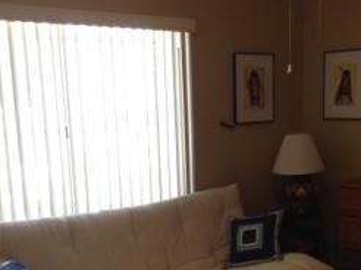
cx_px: 235
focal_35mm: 60
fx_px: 625
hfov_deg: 32.0
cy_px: 215
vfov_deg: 24.0
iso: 40
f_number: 2.4
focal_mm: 3.3
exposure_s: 1/24
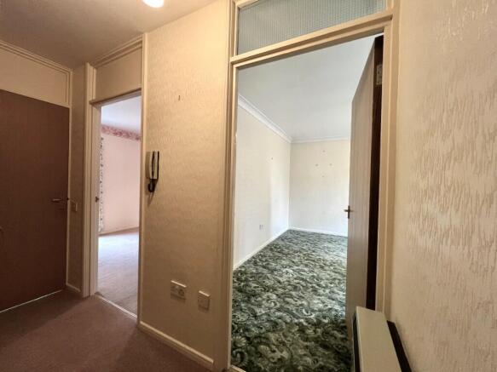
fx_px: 187
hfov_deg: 106.2
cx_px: 248
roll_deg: -1.4
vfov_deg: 89.9
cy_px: 186
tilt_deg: -1.6
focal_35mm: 13
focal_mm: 1.57
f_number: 1.8
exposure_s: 1/50
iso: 250
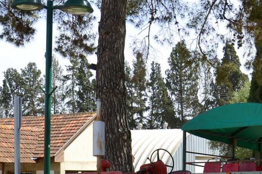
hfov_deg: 31.4
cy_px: 170
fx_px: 465
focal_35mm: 64
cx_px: 158
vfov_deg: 20.6
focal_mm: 18
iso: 100
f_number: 7.1
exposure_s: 1/200
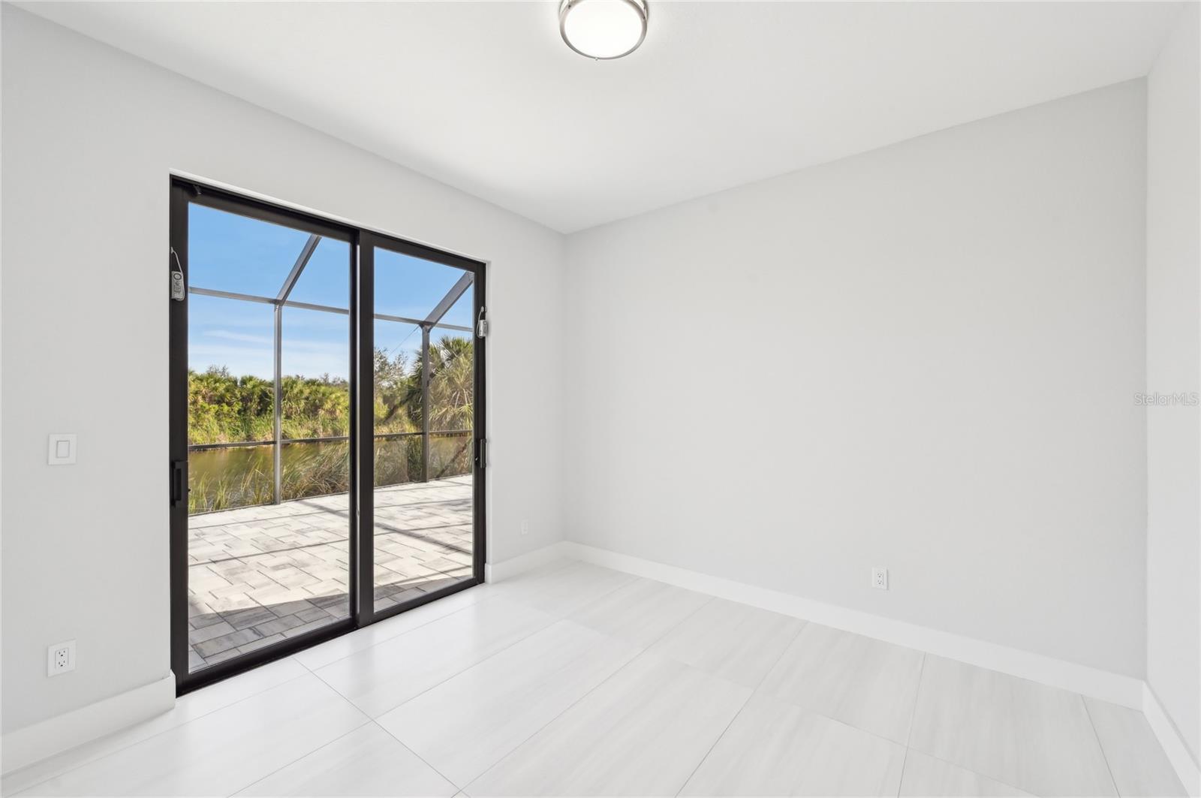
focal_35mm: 14
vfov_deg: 81.1
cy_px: 399
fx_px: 467
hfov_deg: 104.3
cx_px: 600
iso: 400
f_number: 8
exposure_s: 1/400
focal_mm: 14
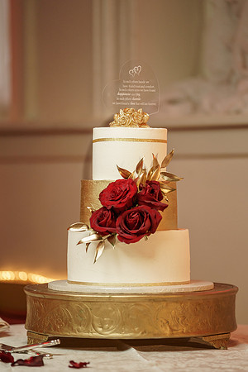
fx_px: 1767
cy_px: 186
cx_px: 124
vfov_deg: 12.0
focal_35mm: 171
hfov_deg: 8.0
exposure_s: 1/125
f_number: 2.8
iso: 2000
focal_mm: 171
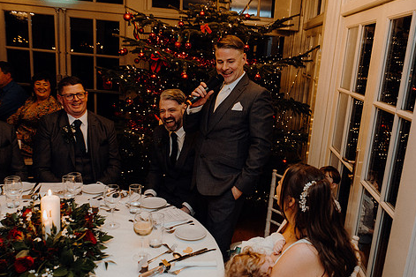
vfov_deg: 41.1
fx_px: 370
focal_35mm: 32
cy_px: 152
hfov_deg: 58.3
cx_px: 246
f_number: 3.5
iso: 2500
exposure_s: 1/160
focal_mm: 26
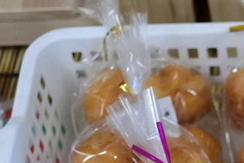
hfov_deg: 12.8
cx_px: 288
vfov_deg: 8.5
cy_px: 259
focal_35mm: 157
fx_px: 1064
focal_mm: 18.5
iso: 1600
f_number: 1.8
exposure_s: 1/1600
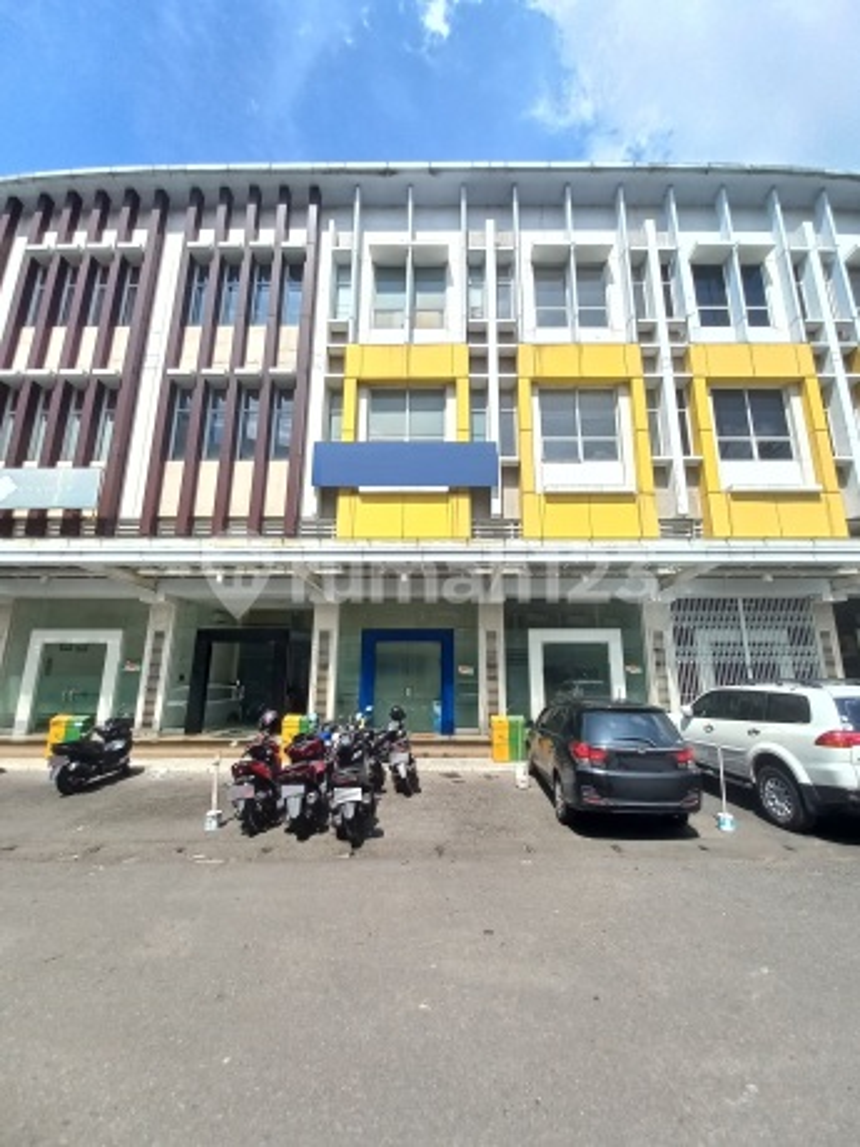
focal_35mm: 13
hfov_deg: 89.9
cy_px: 574
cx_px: 430
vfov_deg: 106.2
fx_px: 431
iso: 40
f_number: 2.2
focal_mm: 1.42
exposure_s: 1/805
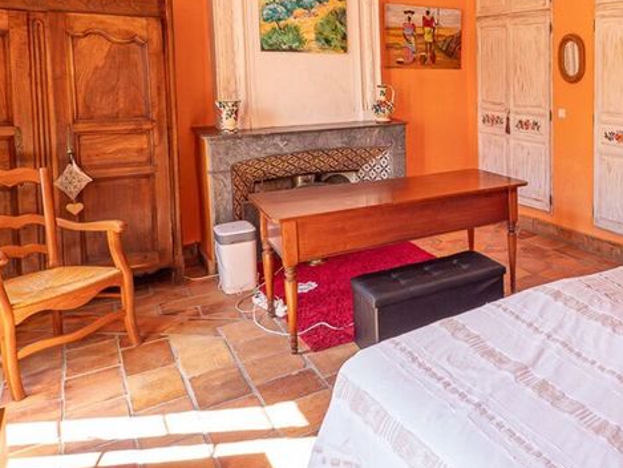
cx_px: 590
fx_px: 576
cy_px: 122
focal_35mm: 32
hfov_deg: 49.0
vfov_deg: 42.9
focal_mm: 7
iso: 320
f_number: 4
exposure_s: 1/60
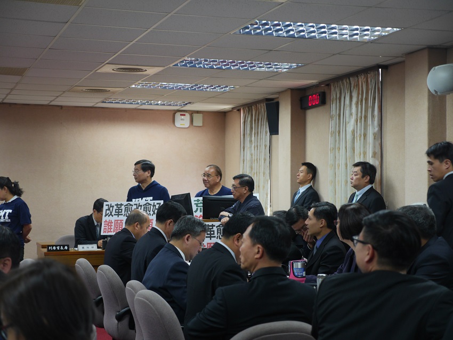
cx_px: 226
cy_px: 170
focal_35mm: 70
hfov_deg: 27.8
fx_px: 916
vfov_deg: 21.0
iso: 320
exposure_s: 1/80
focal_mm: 35
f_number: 2.8
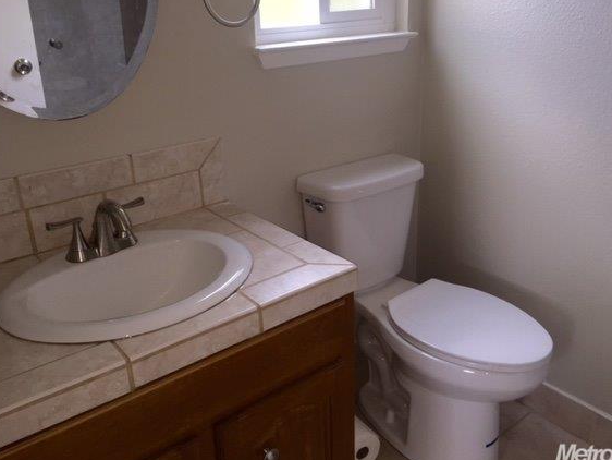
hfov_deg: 55.3
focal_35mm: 33
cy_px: 204
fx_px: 584
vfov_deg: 42.9
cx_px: 316
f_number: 2.2
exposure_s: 1/37
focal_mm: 4.15
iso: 32
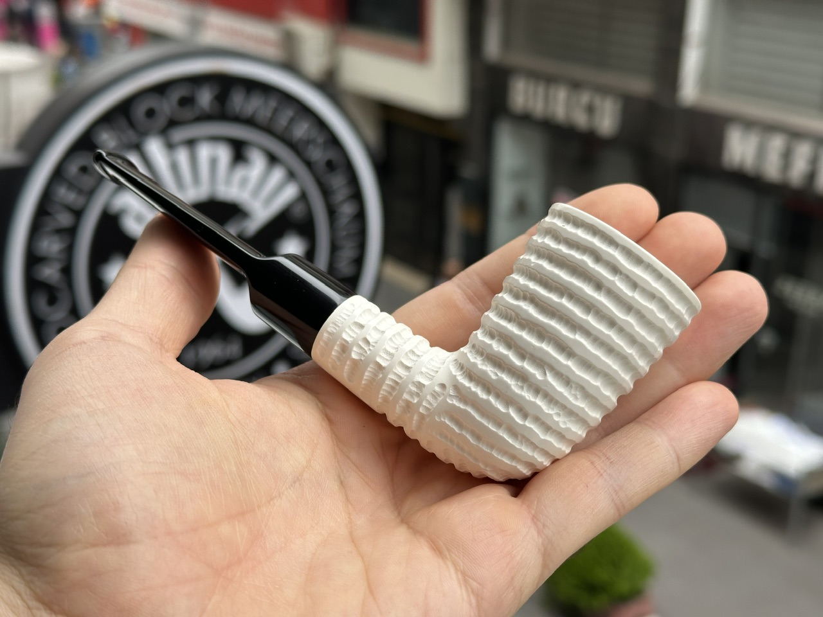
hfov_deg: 39.7
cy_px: 308
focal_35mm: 48
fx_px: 1141
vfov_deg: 30.3
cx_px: 412
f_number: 1.78
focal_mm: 6.86
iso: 64
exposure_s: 1/724
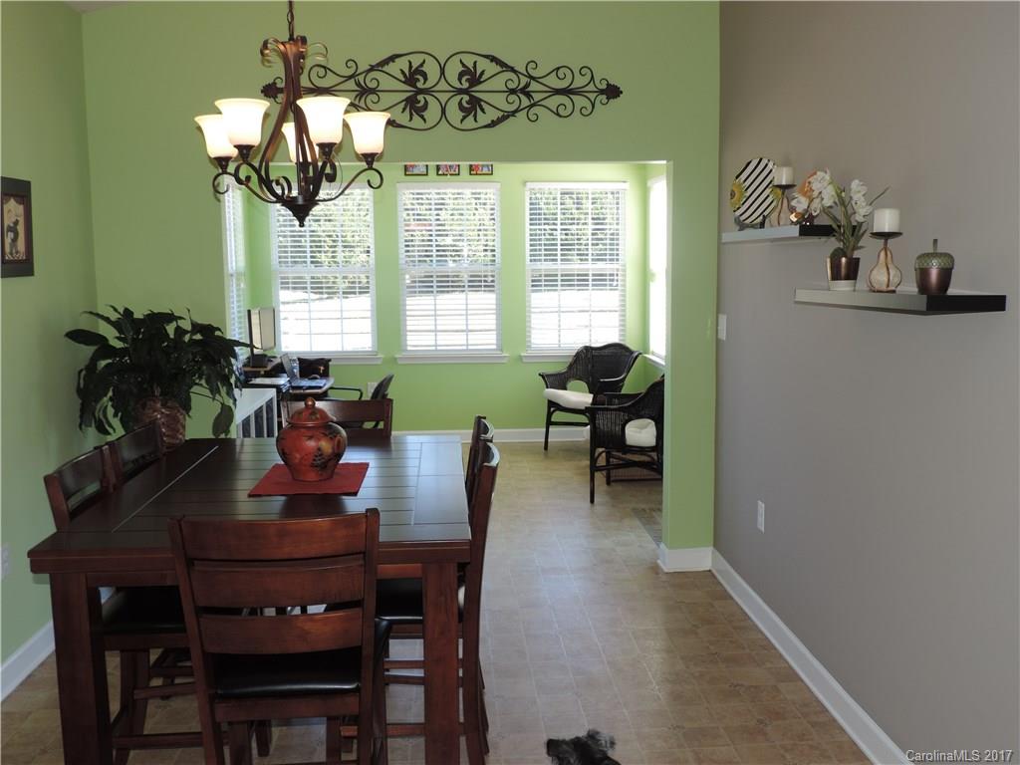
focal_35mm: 33
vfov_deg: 42.9
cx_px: 510
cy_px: 382
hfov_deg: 55.4
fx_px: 972
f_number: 3.2
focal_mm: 5.8
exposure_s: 1/50
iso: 90
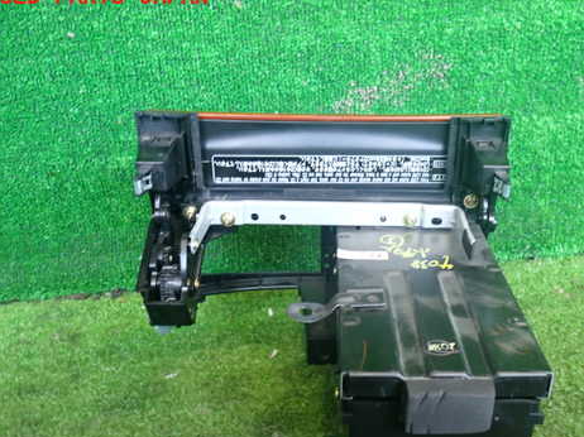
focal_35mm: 39
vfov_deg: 36.6
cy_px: 264
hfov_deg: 47.5
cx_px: 358
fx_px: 658
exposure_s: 1/40
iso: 250
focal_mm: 5.4
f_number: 2.3
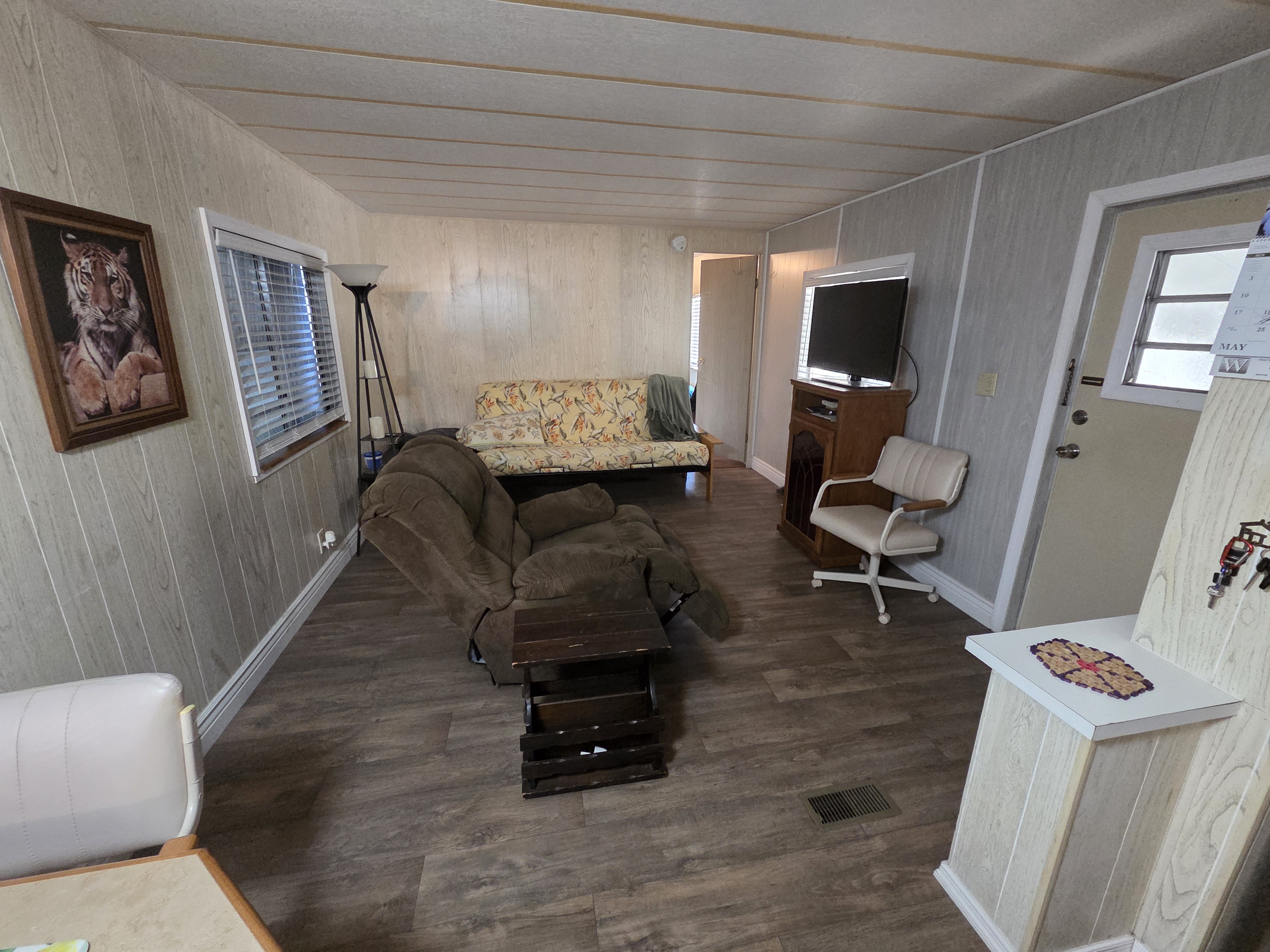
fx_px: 477
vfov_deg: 89.9
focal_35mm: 13
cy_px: 476
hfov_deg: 106.2
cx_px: 635
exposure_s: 1/40
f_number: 2.2
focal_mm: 2.2
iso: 1250
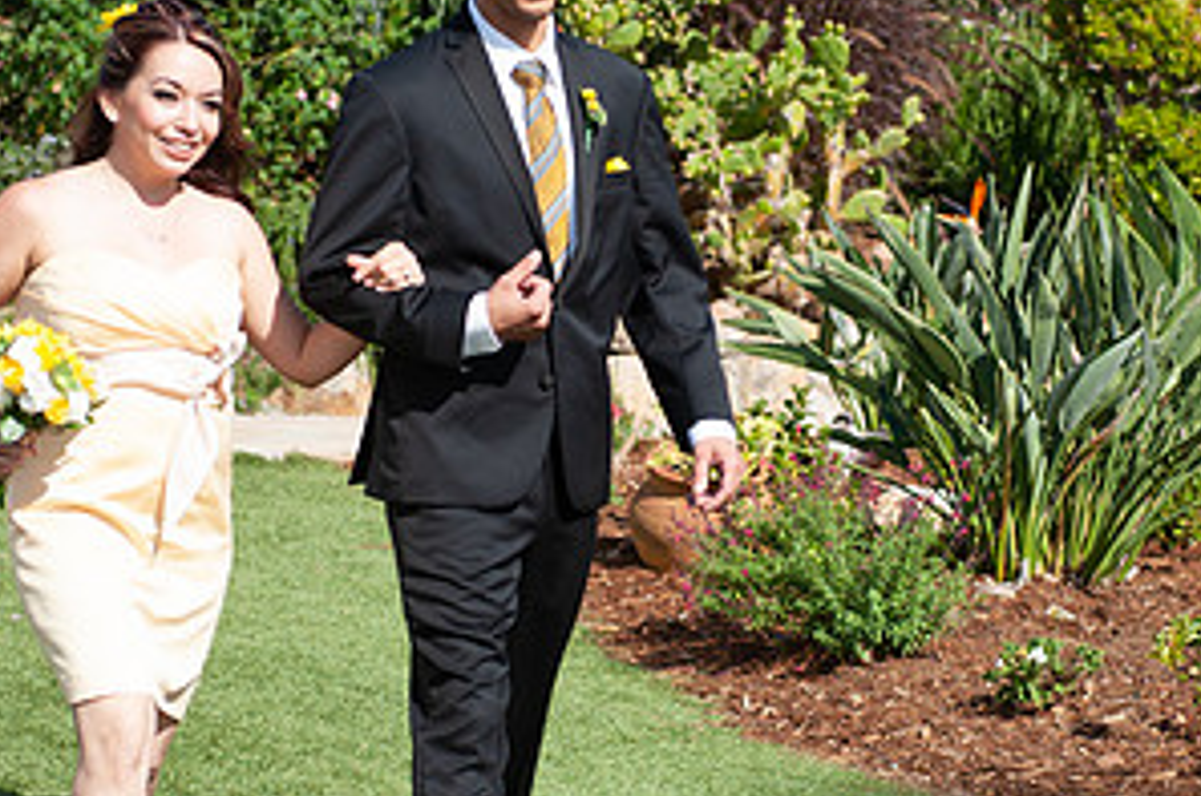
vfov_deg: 10.6
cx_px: 679
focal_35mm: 129
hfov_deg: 15.9
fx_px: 4297
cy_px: 489
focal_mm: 66
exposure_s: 1/2000
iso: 200
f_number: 3.5
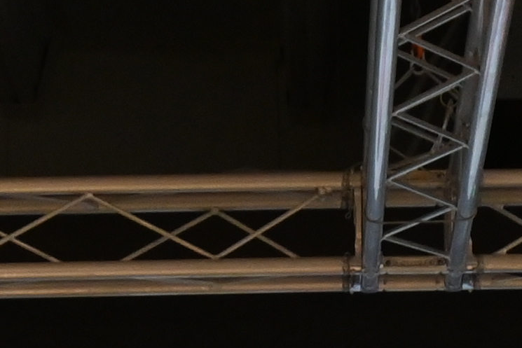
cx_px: 123
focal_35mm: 269
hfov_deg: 7.6
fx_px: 3901
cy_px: 1108
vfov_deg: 4.8
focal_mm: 24
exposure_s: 1/125
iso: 900
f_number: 4.2
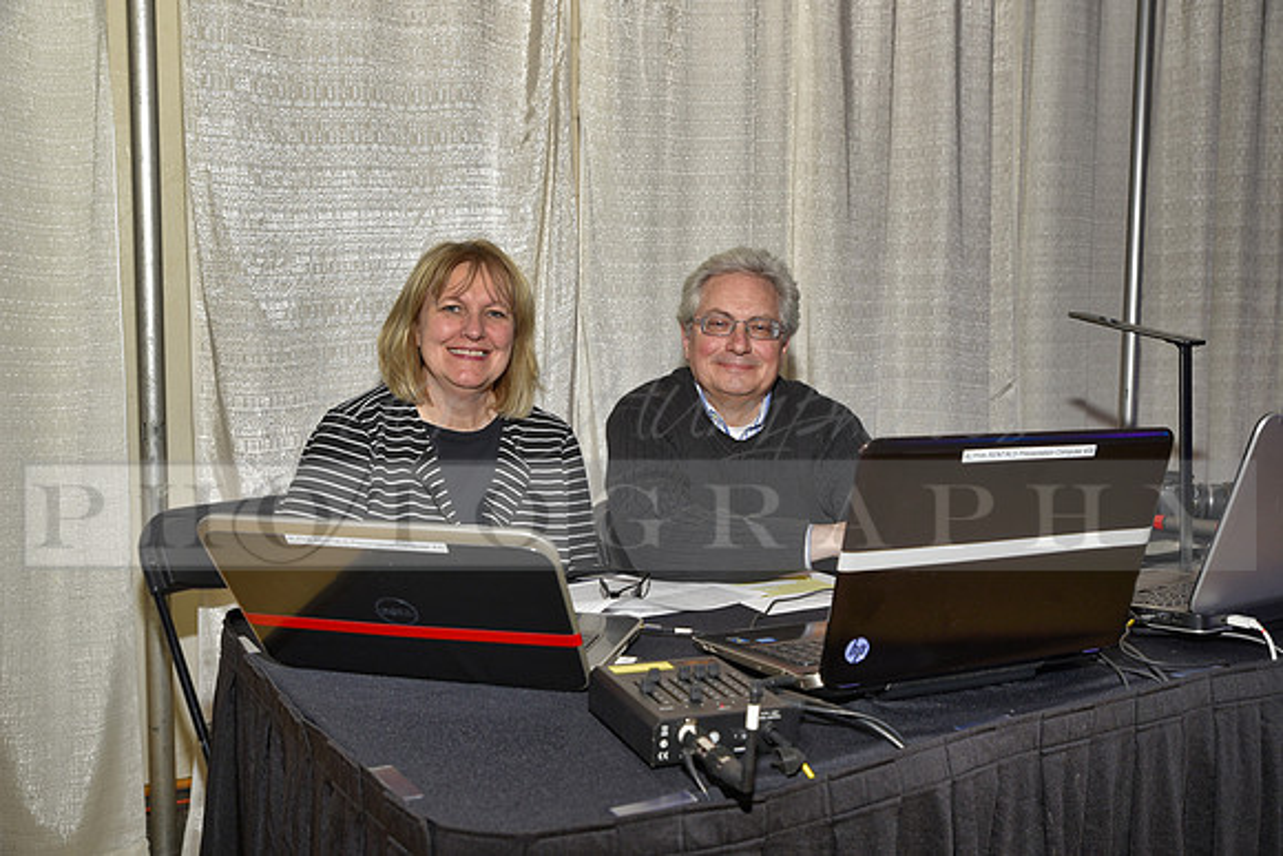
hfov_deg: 54.4
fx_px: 1248
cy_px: 428
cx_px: 642
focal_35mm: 35
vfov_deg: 37.9
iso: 200
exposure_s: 1/60
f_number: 5
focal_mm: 35
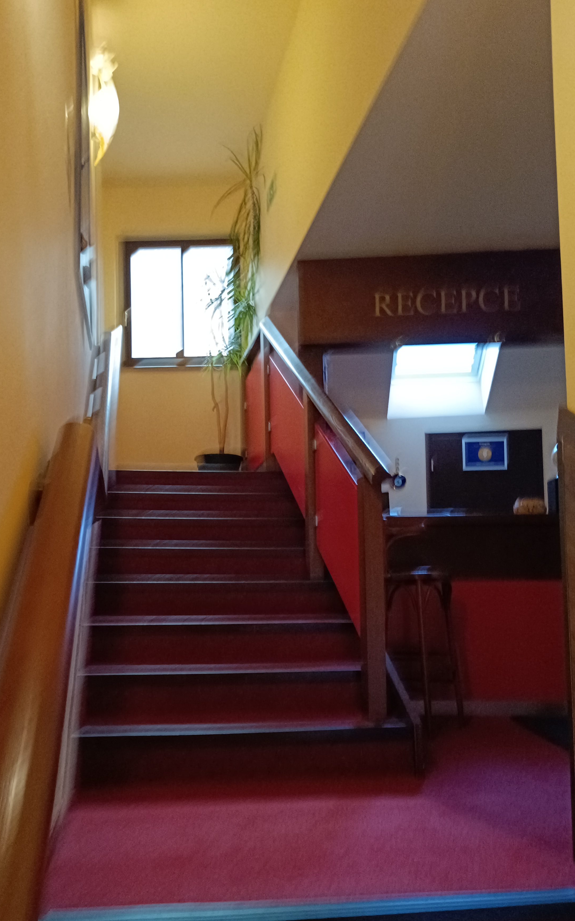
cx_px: 248
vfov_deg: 62.6
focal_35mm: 30
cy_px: 530
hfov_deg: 41.7
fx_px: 752
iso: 678
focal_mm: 5.59
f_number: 1.88
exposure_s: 1/33.3
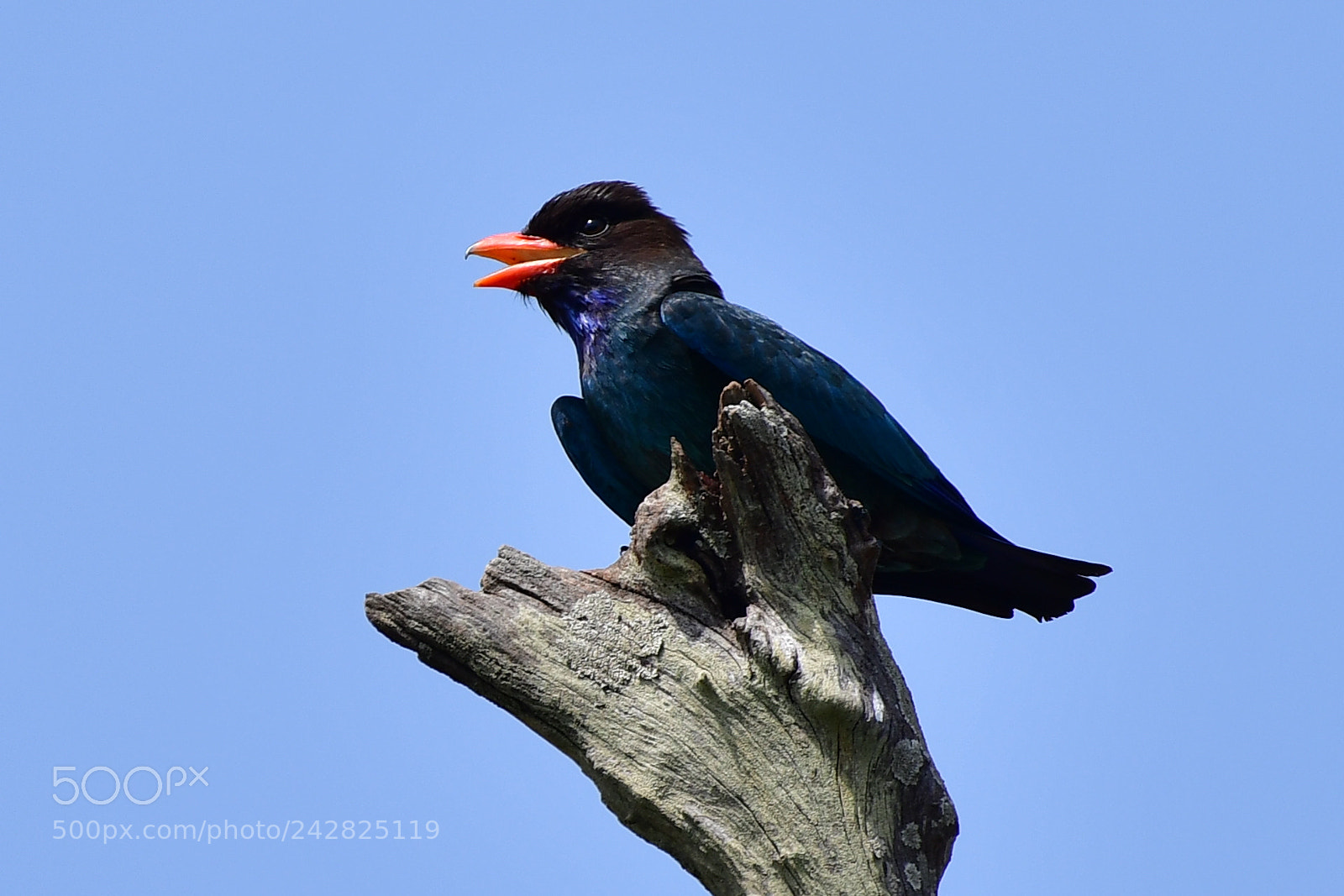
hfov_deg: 2.7
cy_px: 448
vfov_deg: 1.8
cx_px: 672
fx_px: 28001
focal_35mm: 750
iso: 100
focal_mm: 500
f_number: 5.6
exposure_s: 1/500
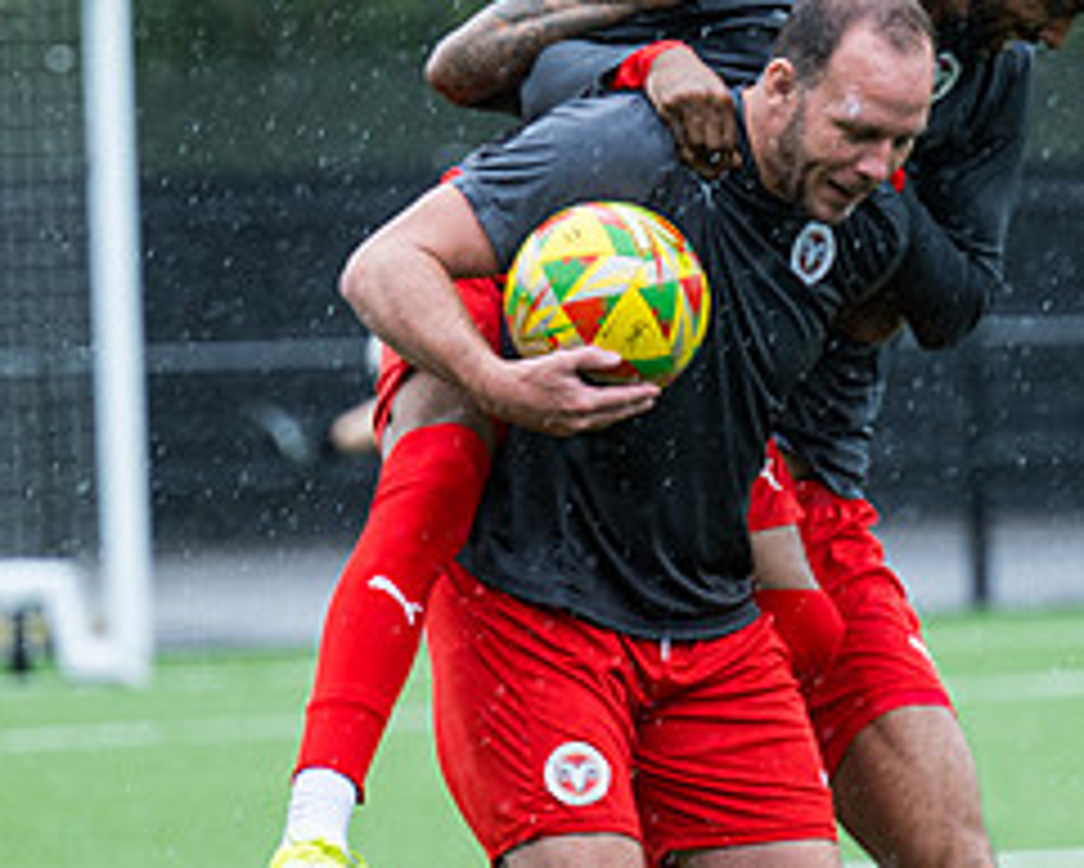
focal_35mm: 498
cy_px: 658
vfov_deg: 3.1
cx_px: 892
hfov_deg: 3.9
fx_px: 15983
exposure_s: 1/800
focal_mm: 175
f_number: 4
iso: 400
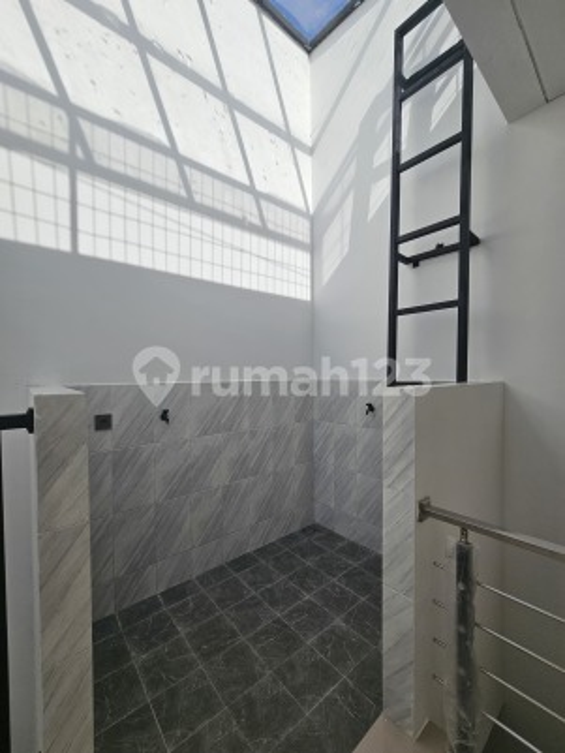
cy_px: 376
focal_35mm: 13
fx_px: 283
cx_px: 282
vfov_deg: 106.2
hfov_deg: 89.9
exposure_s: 1/2470
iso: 50
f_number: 2.2
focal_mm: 2.2
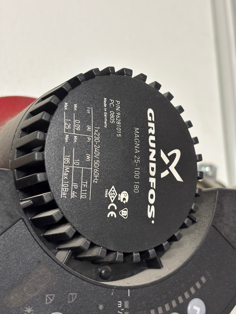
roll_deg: +3.1
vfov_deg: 36.8
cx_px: 118
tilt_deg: +10.4
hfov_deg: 28.0
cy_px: 157
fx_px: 473
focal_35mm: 52
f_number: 1.6
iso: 160
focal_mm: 5.96
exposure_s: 1/33
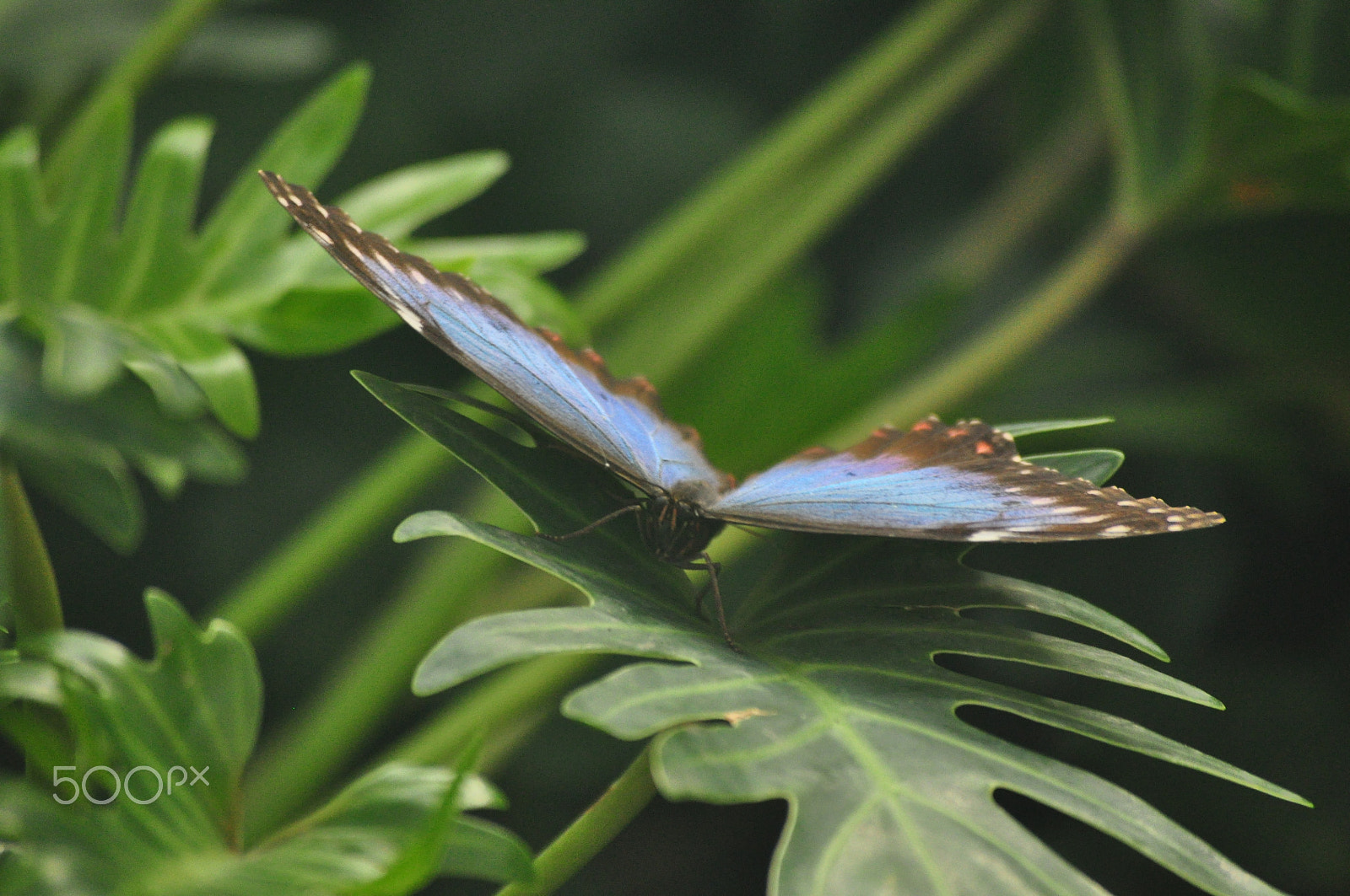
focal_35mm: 300
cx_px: 675
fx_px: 11237
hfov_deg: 6.9
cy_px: 448
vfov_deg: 4.6
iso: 1600
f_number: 5.6
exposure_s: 1/250
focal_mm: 200
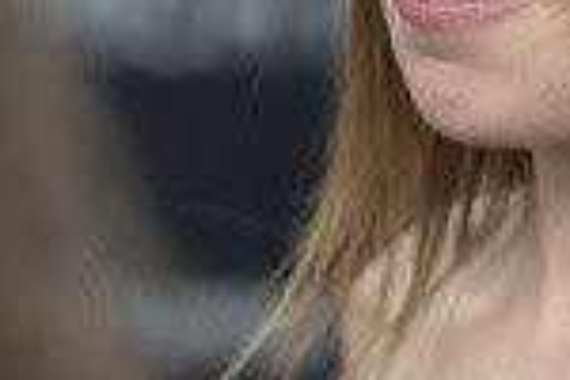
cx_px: 602
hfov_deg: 3.4
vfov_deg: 2.3
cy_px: -167
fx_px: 9531
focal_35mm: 602
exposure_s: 1/200
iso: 400
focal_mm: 200
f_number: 5
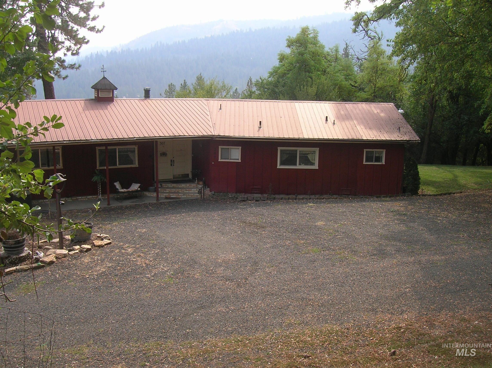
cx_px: 246
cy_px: 184
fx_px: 483
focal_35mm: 34
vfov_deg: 41.7
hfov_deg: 54.0
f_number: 4.9
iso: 50
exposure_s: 1/135
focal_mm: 5.7
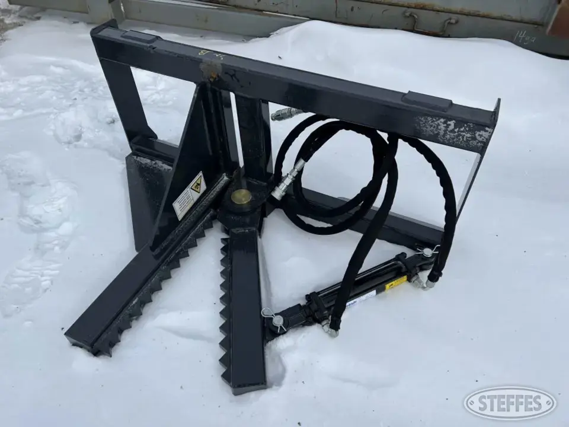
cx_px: 284
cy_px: 214
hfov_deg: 67.3
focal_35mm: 26
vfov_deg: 53.1
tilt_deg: -45.9
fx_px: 427
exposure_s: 1/6993
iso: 50
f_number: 1.5
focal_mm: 5.7
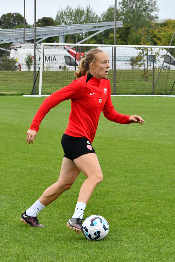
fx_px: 787
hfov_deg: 12.7
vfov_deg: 18.9
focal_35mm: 108
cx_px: 88
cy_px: 131
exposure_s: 1/2000
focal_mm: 72
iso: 4000
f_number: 11
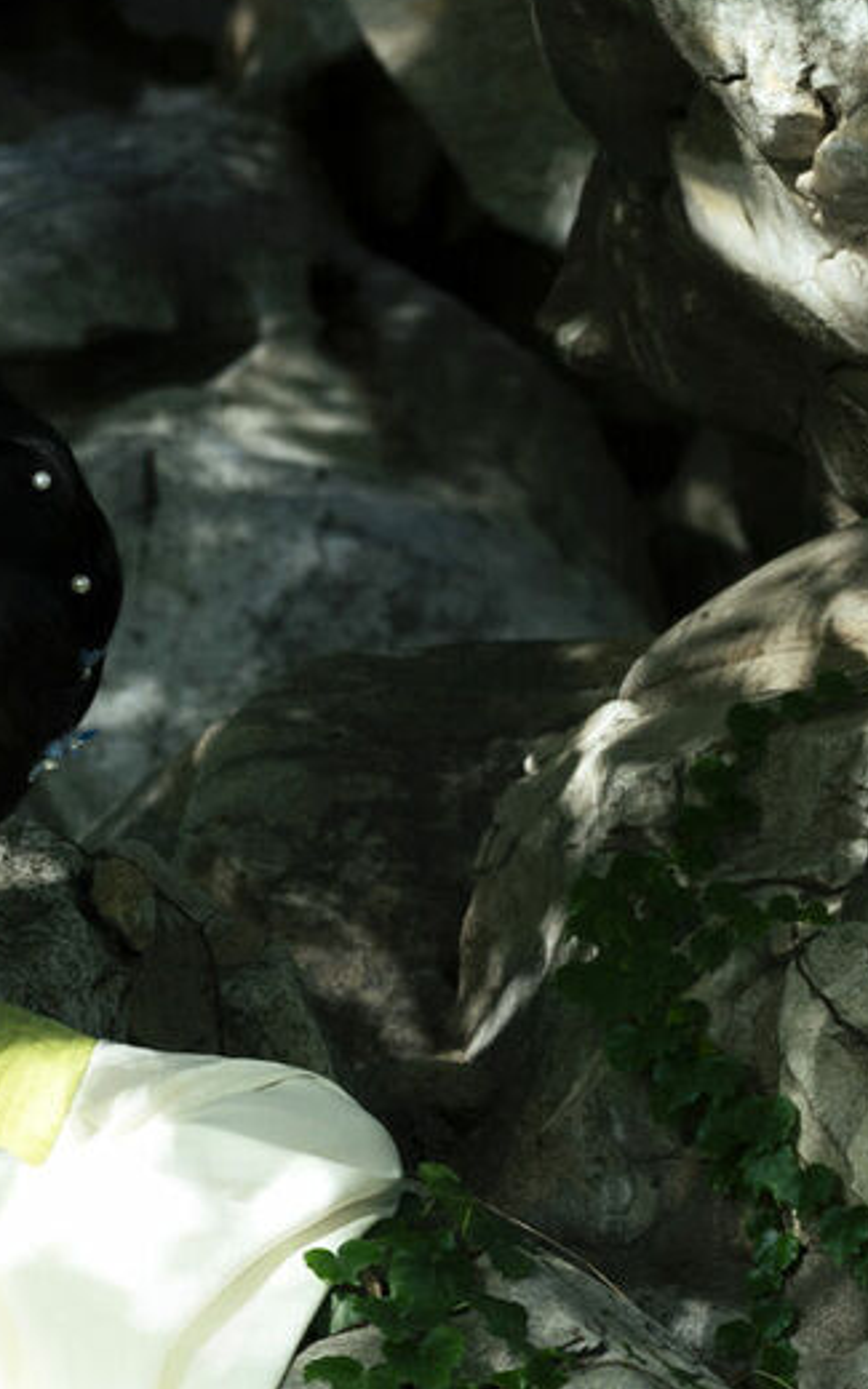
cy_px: 1528
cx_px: -513
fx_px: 9576
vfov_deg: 8.2
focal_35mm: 253
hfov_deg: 5.1
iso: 320
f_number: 4
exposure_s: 1/200
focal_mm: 82
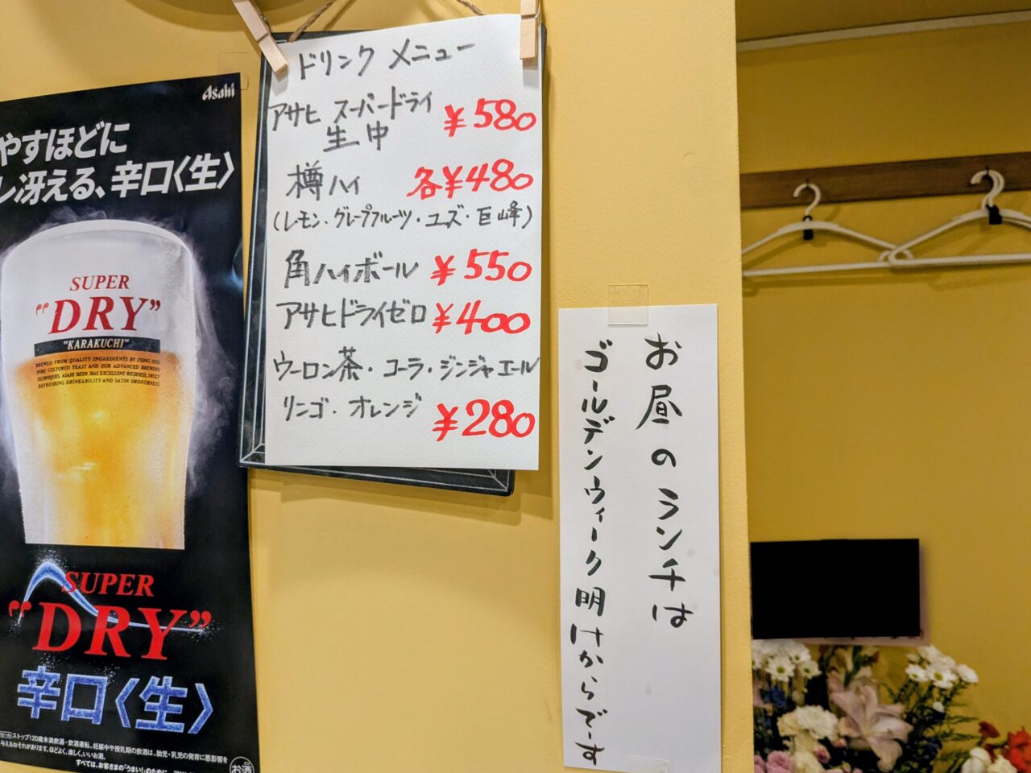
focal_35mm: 27
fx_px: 804
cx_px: 516
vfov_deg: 51.4
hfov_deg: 65.3
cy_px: 386
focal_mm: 4.38
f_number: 1.73
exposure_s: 1/120
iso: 281
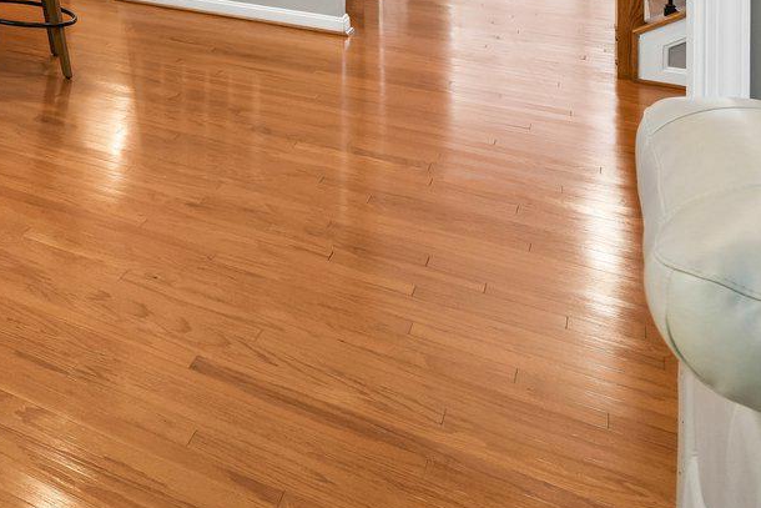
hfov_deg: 24.7
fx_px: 994
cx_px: -513
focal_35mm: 47
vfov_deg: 23.3
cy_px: -243
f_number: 8
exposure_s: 1/13
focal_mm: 14
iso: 400
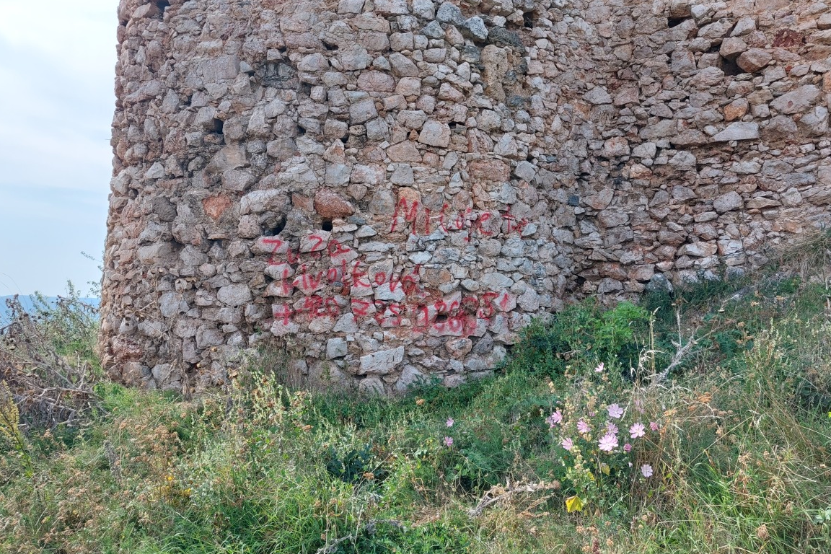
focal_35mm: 26
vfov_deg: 49.6
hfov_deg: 69.4
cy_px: 273
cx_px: 425
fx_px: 600
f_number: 1.8
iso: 40
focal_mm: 5.23
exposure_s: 1/561
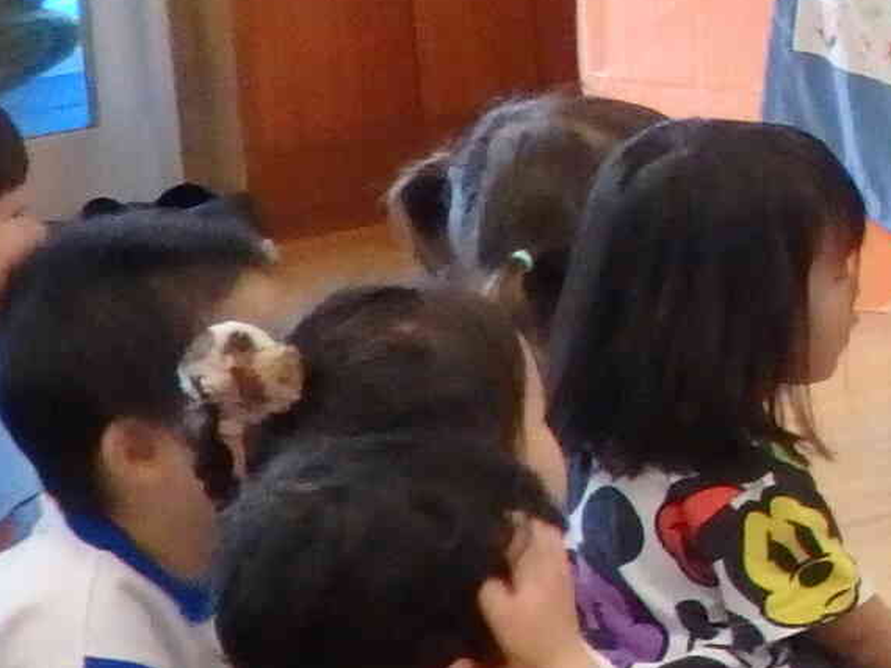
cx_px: 2216
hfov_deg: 8.1
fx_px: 5793
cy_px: 102
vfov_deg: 6.6
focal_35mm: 225
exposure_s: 1/25
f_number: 3.7
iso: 800
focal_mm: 7.3
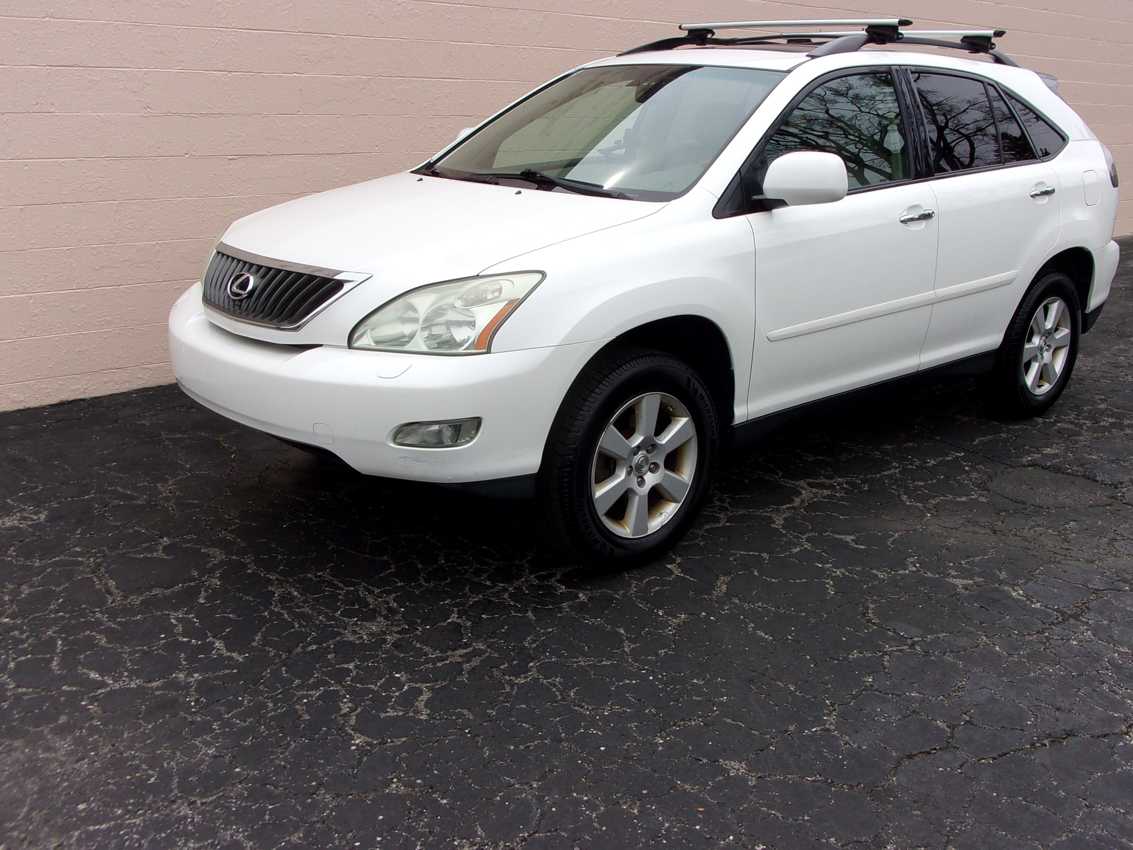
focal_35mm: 34
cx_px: 653
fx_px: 1113
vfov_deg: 41.8
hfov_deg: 53.7
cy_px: 404
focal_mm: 5.1
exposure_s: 1/52
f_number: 10.8
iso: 80
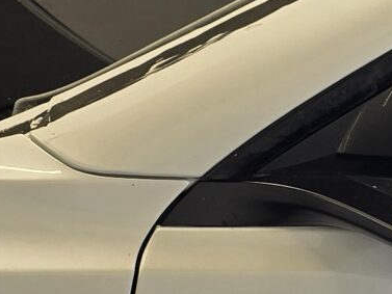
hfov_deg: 12.2
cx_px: 538
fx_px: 1767
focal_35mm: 156
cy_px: 180
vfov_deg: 9.5
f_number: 1.7
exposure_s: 1/120
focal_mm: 6.3
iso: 64
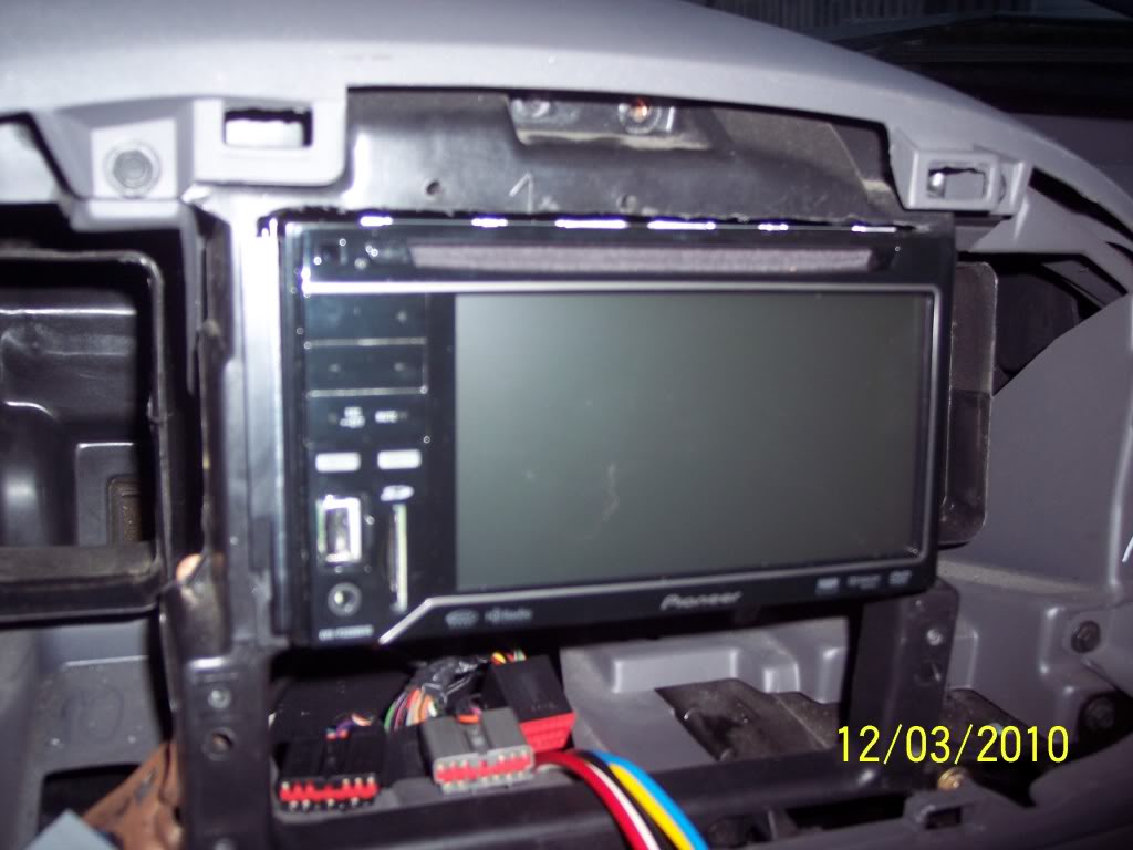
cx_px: 566
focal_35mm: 39
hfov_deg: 47.9
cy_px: 425
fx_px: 1276
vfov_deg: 36.8
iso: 100
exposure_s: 1/60
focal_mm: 8
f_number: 2.8
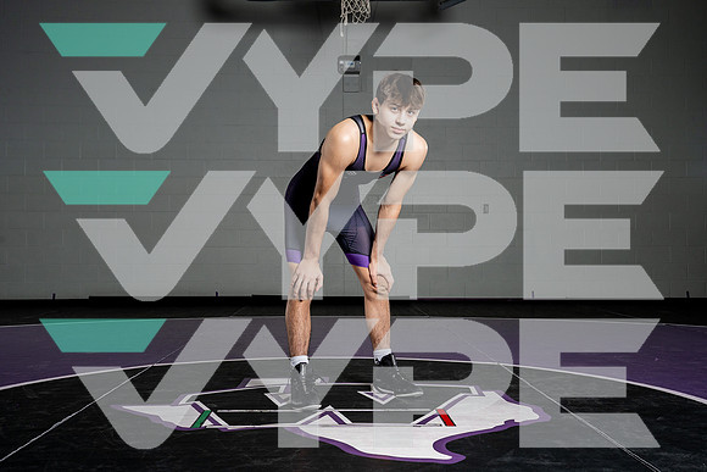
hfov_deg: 46.2
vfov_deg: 31.8
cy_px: 236
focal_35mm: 42
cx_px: 354
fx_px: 828
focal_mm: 42
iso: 400
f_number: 8
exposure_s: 1/250
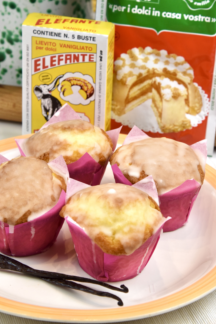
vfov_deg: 15.0
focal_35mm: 137
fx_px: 1229
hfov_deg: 10.0
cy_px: 129
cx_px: 94
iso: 400
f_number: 6.3
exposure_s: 1/160
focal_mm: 75
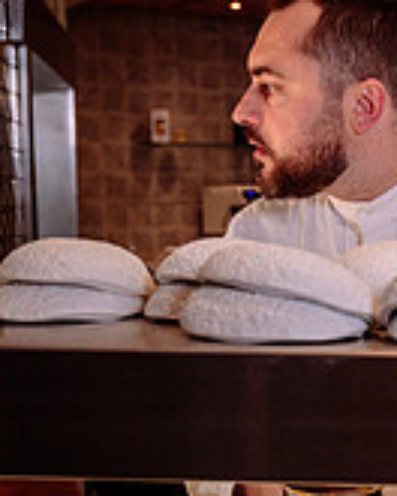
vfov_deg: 18.4
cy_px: 356
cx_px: 511
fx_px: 1527
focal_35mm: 104
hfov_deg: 14.2
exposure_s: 1/100
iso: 800
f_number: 4.5
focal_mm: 31.5
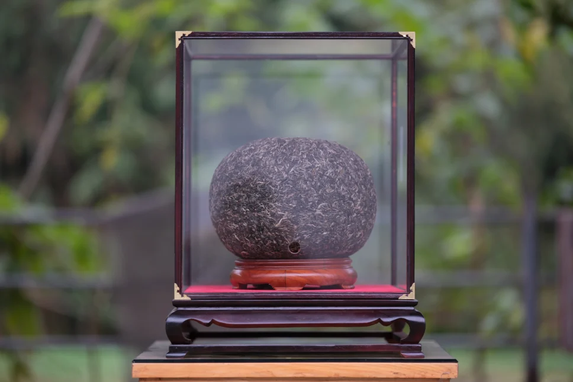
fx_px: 1798
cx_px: 286
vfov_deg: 12.1
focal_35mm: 113
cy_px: 191
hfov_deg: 18.1
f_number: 1.2
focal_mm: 75
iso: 160
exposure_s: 1/500
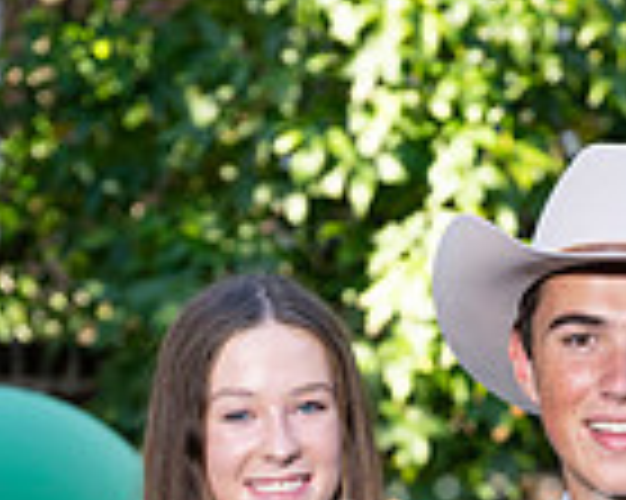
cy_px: 892
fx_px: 5388
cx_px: 491
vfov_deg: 5.2
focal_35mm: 291
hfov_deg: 6.6
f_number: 5
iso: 400
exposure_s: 1/200
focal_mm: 96
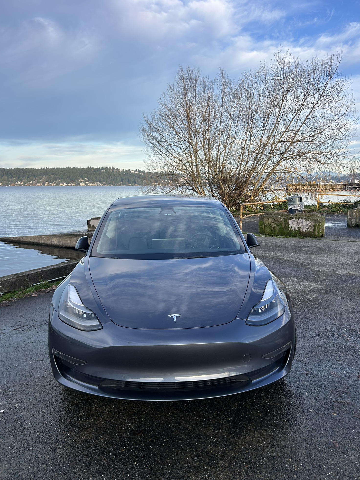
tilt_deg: -11.1
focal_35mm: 27
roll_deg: +0.0
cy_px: 245
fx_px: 374
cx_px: 176
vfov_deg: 65.3
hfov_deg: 51.4
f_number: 1.5
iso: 50
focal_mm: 5.7
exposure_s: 1/1019
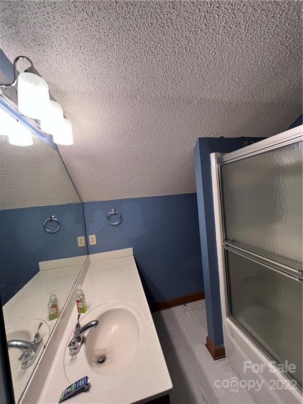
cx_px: 152
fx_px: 152
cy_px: 202
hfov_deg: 89.9
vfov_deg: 106.2
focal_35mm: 13
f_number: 1.8
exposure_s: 1/60
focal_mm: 1.57
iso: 125
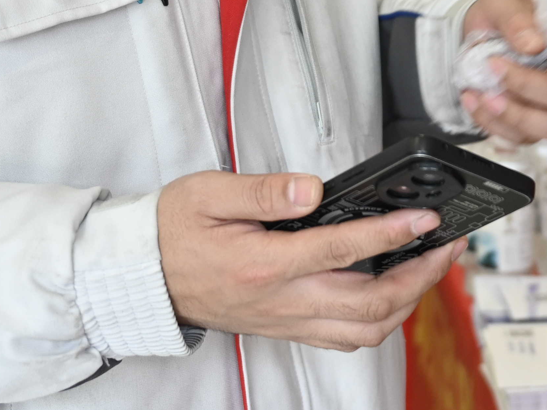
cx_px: 719
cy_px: -91
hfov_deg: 14.2
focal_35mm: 133
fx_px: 2102
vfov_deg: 10.9
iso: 450
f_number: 2.8
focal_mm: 28
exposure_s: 1/125
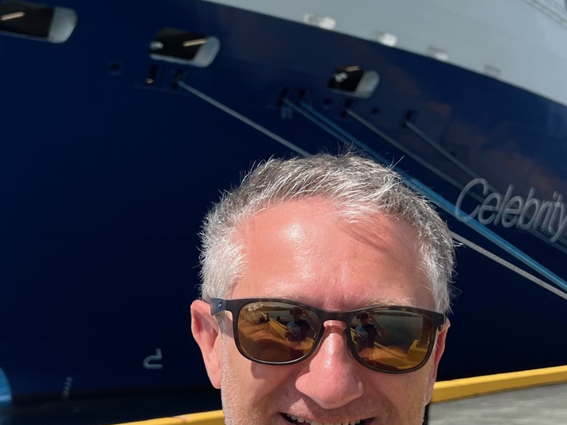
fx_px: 1065
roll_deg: -0.6
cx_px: 221
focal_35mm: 65
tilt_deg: +2.2
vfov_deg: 22.6
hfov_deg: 29.7
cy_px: 230
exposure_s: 1/4115
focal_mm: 5.7
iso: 50
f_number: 1.5
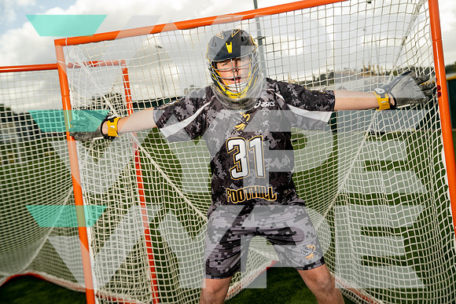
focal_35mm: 41
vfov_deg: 32.6
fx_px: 519
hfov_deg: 47.4
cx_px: 228
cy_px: 152
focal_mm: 41
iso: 200
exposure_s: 1/250
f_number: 3.5
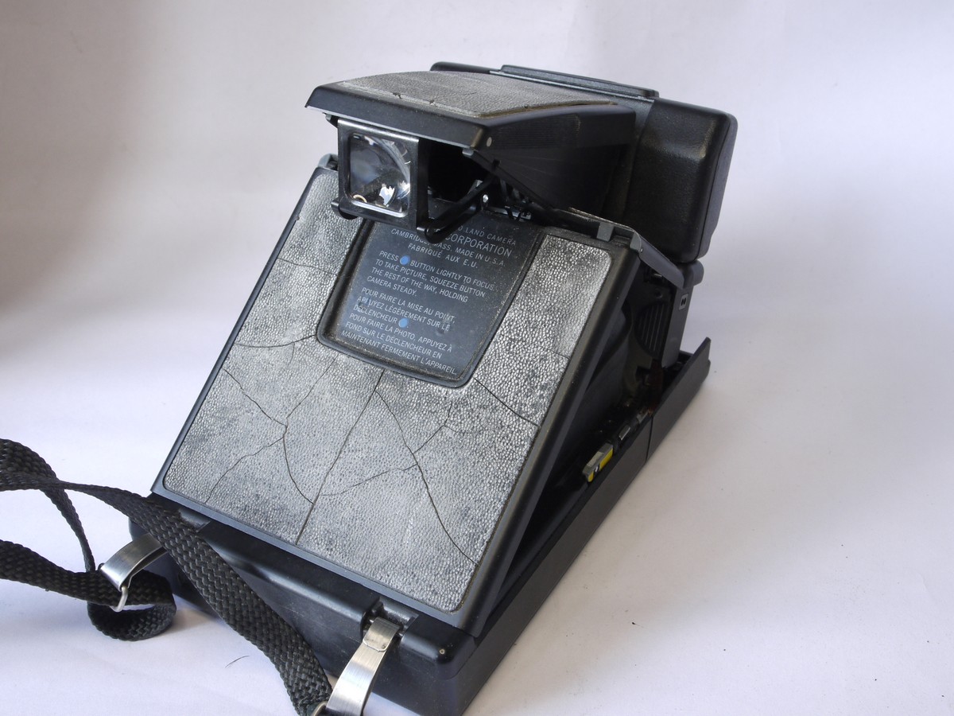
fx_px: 1157
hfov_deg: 44.8
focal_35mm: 42
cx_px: 477
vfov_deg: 34.3
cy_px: 358
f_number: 10
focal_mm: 21
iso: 400
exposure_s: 1/6
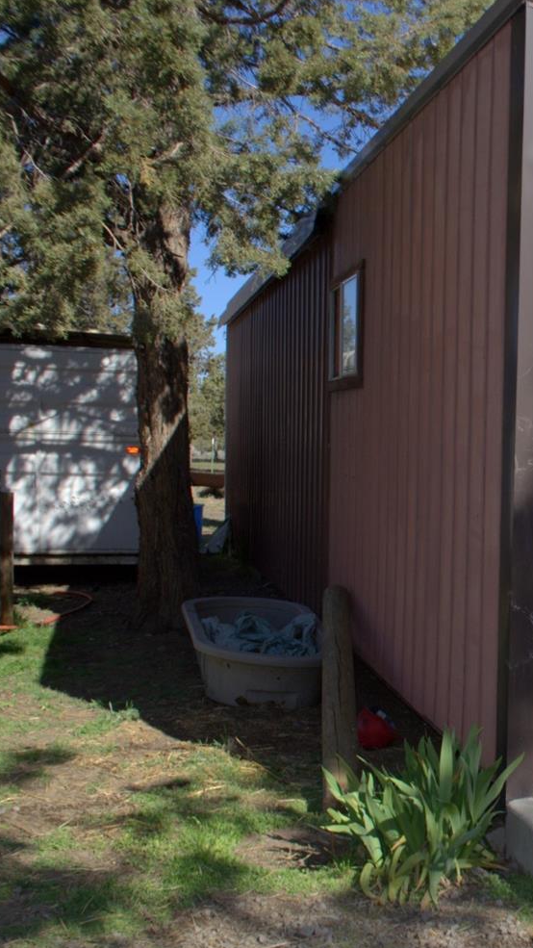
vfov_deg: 47.4
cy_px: 476
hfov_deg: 25.6
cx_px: 592
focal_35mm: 43
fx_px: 1080
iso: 100
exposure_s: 1/200
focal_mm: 18
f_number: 6.3
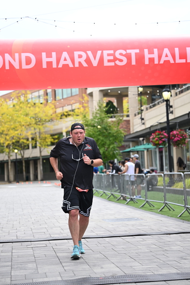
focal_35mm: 70
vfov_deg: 28.8
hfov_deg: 19.5
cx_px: 95
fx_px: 554
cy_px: 142
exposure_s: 1/2500
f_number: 2.8
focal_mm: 70
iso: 640
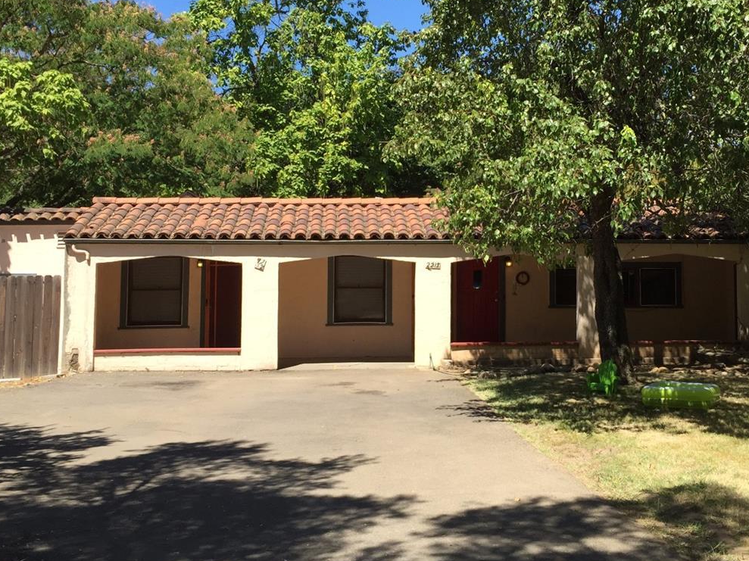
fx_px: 952
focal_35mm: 44
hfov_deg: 42.8
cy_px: 220
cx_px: 440
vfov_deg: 32.7
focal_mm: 4.15
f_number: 2.2
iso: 32
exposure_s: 1/1041
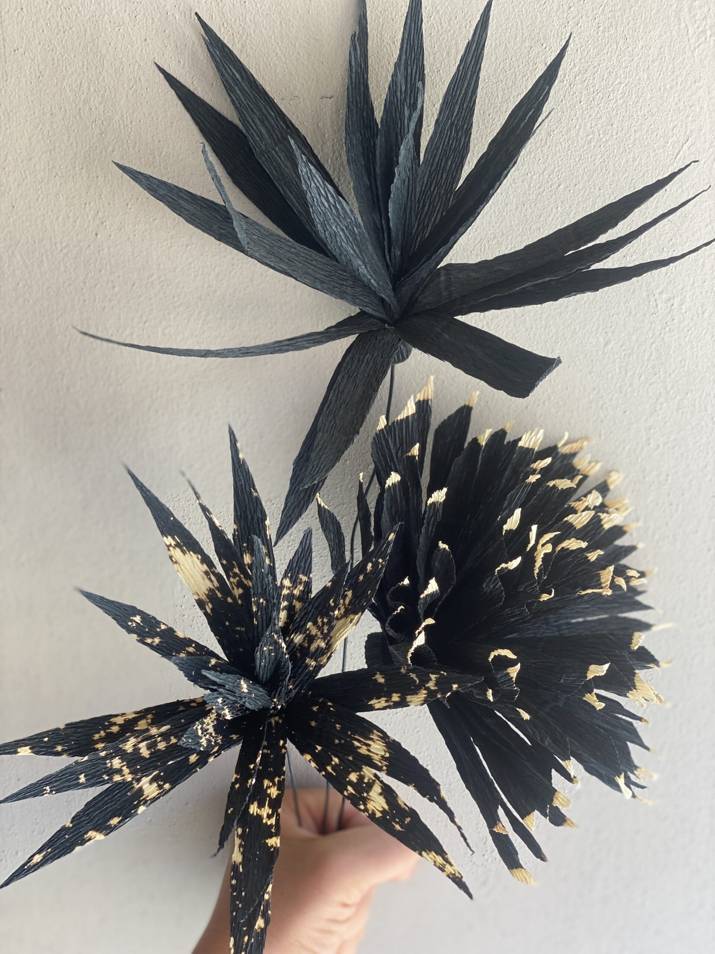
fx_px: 1432
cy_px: 477
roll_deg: -0.4
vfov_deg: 36.8
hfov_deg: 28.0
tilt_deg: -22.4
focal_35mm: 52
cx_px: 358
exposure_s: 1/122
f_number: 2
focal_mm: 6
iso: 40
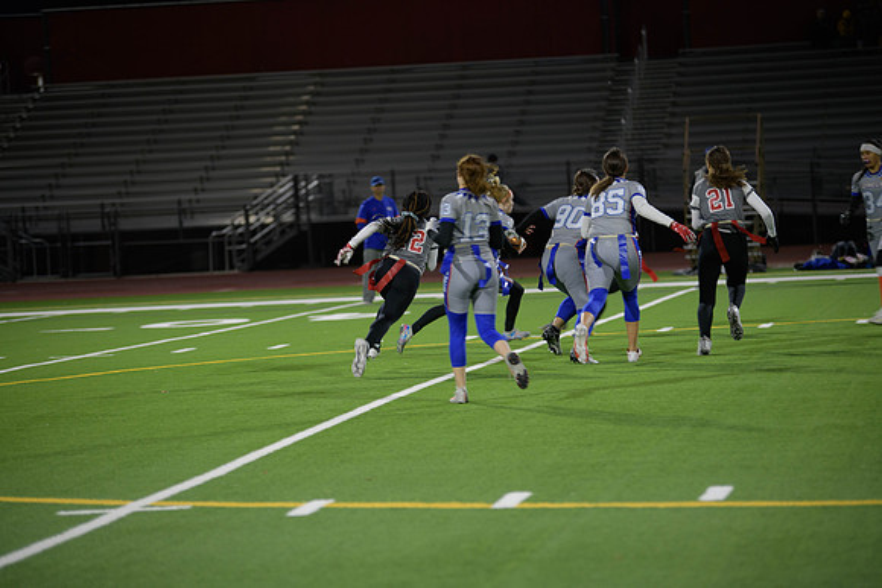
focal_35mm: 140
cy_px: 294
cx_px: 441
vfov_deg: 9.8
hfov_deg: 14.7
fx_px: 3431
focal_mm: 140
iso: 720
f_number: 2.8
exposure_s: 1/200
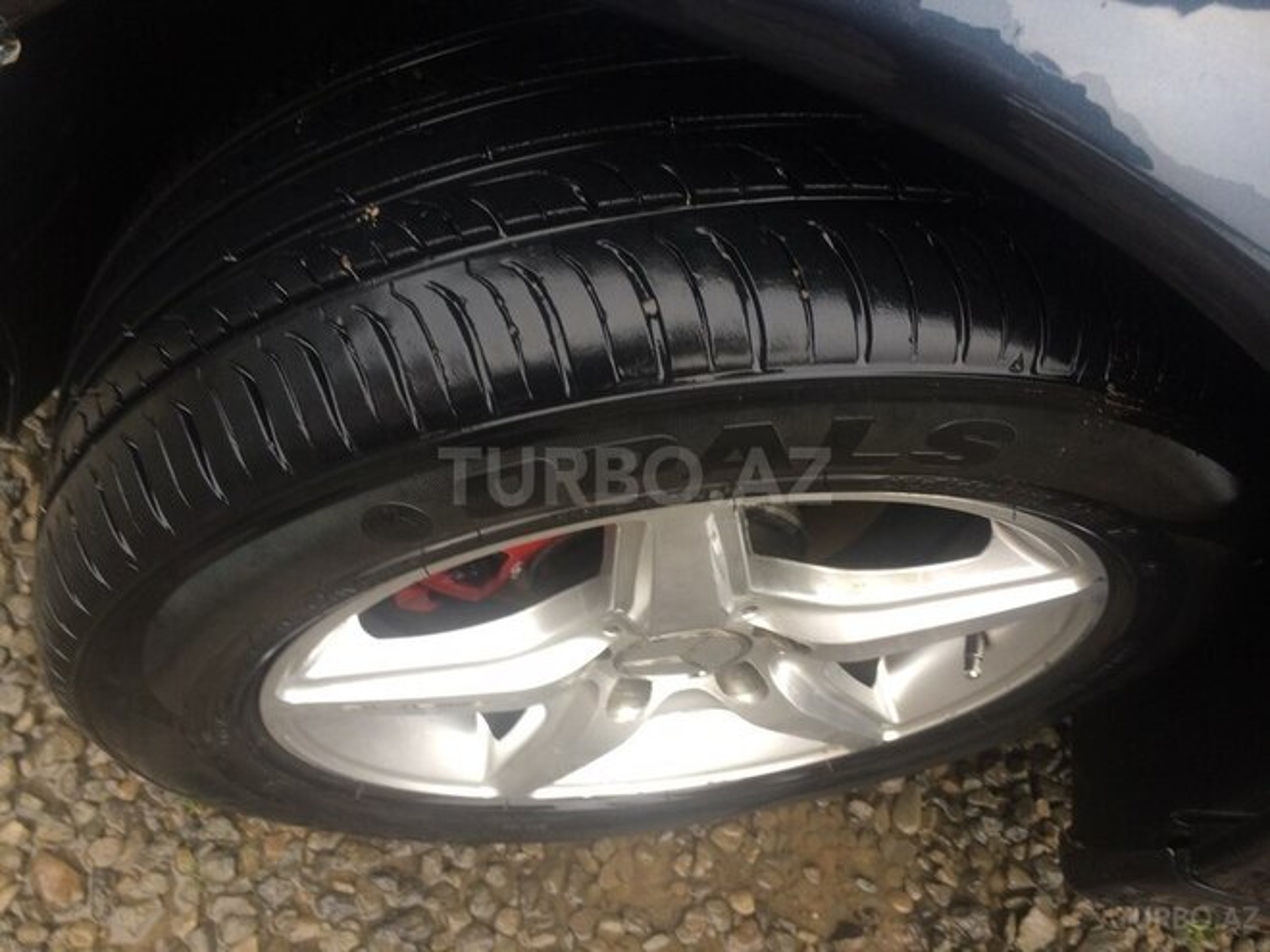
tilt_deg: -54.4
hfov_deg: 61.7
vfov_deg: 48.2
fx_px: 1064
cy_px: 476
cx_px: 635
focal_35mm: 29
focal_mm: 4.15
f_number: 2.2
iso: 50
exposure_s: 1/50
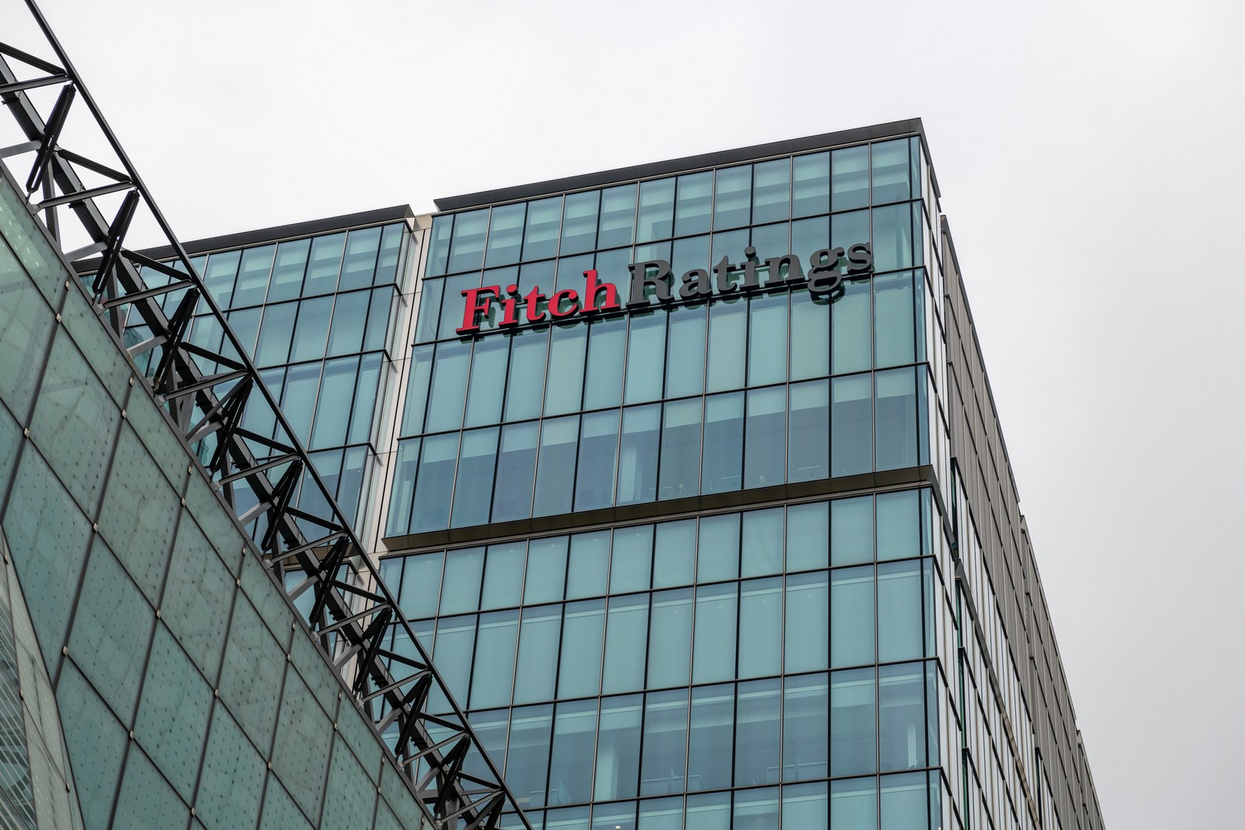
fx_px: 2421
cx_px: 622
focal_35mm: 70
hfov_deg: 28.8
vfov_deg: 19.5
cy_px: 415
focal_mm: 70
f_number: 9
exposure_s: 1/250
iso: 100
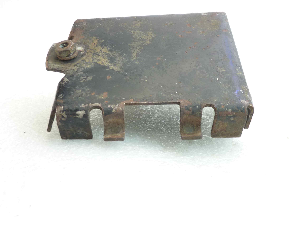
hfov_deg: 49.0
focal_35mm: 38
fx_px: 334
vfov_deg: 37.7
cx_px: 152
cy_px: 114
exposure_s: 1/10
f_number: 3.3
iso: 125
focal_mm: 4.4
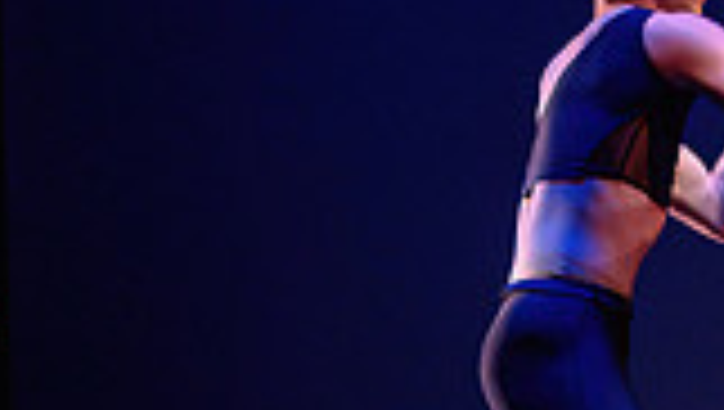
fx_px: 2057
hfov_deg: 18.6
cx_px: 943
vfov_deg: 10.9
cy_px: 633
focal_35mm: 107
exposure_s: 1/400
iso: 1000
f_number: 1.4
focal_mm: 24
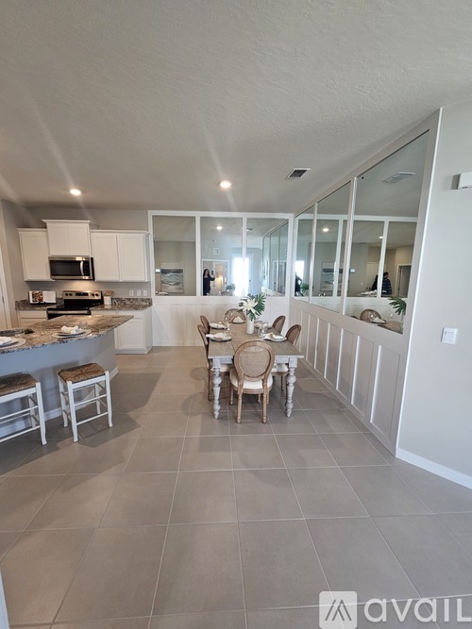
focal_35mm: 13
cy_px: 314
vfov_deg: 106.2
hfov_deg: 89.9
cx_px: 236
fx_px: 236
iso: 125
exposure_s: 1/60
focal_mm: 2.2
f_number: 2.2
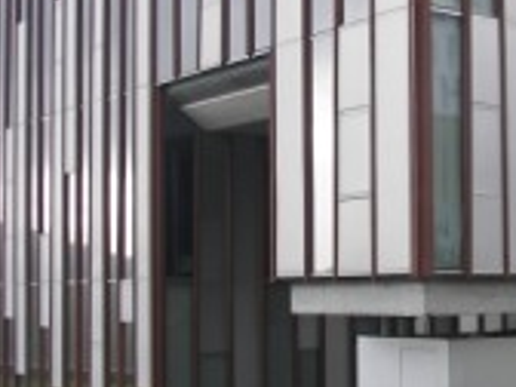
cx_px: 393
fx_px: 1431
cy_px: 227
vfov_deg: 15.4
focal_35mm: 96
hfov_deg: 20.3
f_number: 2.8
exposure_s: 1/400
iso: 50
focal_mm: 6
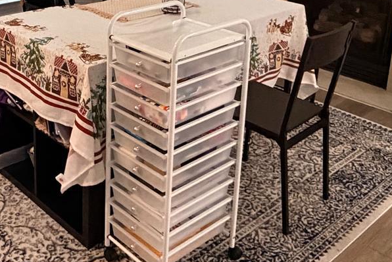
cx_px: 114
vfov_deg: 25.7
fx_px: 545
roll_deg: -0.9
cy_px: 1
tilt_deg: -14.8
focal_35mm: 50
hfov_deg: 38.9
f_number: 2.2
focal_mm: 2.22
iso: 800
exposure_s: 1/60
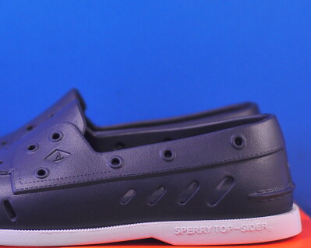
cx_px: 75
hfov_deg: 13.6
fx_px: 1298
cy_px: 78
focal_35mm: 141
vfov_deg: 10.9
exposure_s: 1/320
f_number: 2.5
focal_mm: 50
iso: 250
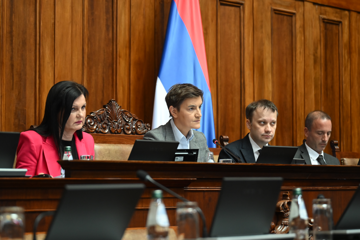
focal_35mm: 99
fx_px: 990
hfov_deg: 20.6
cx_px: 180
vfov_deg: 13.8
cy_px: 120
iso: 1600
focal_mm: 66
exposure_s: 1/500
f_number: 2.8
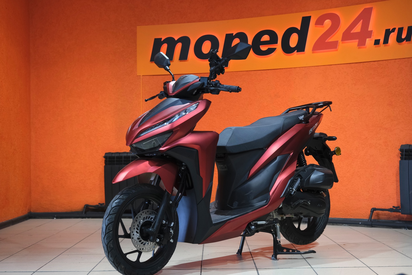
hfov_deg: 36.9
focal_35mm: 54
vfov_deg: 25.1
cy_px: 138
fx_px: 618
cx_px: 206
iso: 1600
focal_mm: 35.8
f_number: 4
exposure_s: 1/100
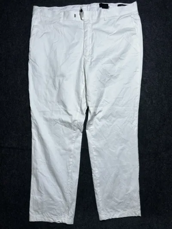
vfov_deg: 67.3
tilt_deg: -60.9
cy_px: 114
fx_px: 172
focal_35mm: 26
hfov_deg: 53.1
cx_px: 86
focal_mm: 5.7
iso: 40
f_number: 1.5
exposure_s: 1/171
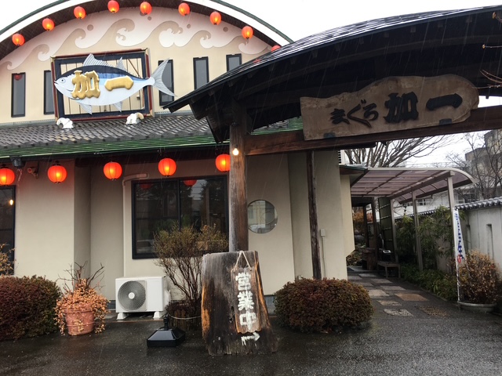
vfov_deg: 48.2
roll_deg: +2.0
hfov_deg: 61.7
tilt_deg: +7.9
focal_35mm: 29
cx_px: 251
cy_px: 188
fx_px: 421
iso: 25
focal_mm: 4.15
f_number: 2.2
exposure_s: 1/60
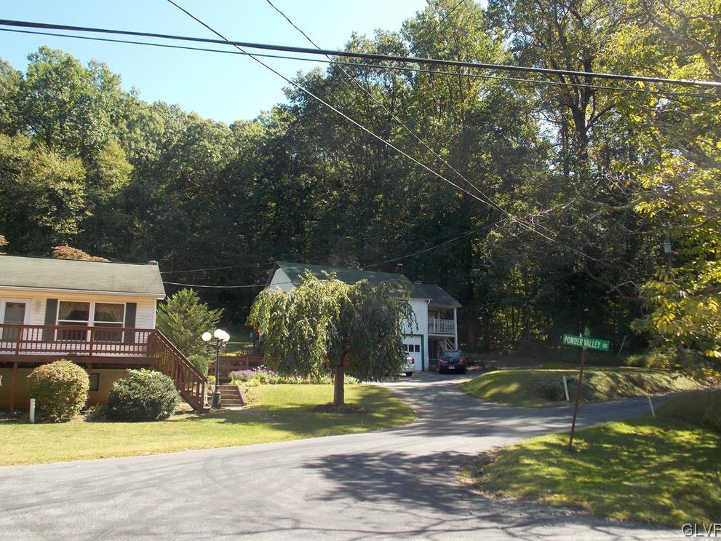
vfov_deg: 45.4
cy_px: 266
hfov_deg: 58.4
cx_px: 355
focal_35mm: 31
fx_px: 646
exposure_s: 1/250
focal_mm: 5.3
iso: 80
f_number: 3.3
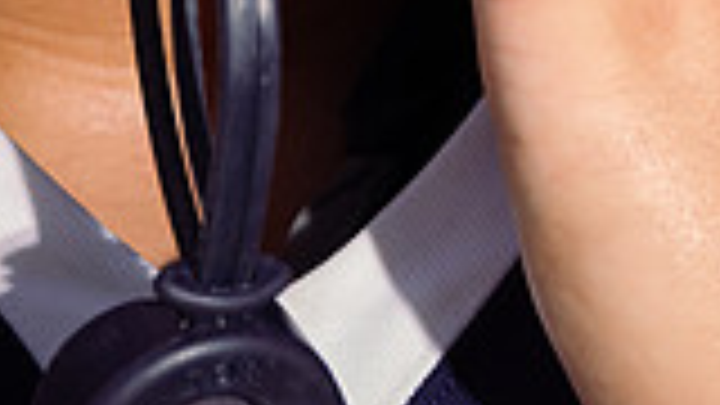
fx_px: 3551
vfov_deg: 6.3
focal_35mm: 186
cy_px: -544
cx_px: 158
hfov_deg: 11.5
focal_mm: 63
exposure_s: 1/250
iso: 50
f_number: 5.6
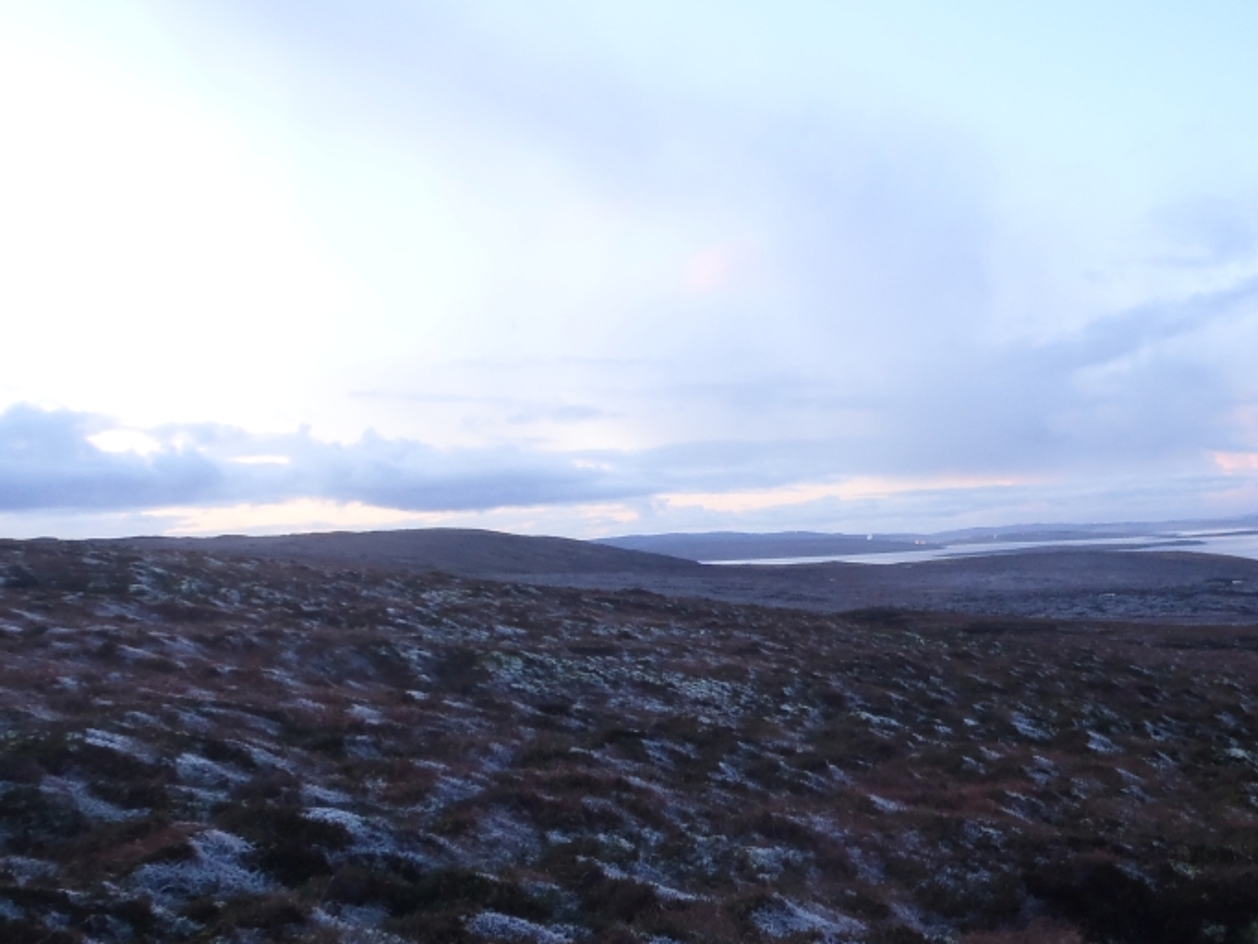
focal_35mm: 44
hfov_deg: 42.2
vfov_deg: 32.7
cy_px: 603
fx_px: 1600
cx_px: 861
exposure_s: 1/40
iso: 100
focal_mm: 5
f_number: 3.5
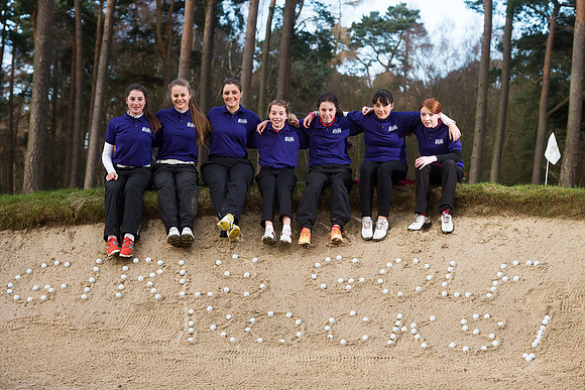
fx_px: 1495
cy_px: 195
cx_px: 292
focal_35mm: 92
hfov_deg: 22.1
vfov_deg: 14.9
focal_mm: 92
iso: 1000
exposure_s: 1/800
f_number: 5.6
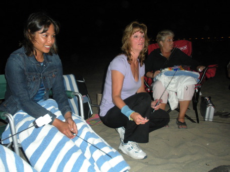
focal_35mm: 36
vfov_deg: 39.7
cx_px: 115
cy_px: 86
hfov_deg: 51.4
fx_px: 239
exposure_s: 1/60
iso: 255
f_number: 3.5
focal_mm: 6.3
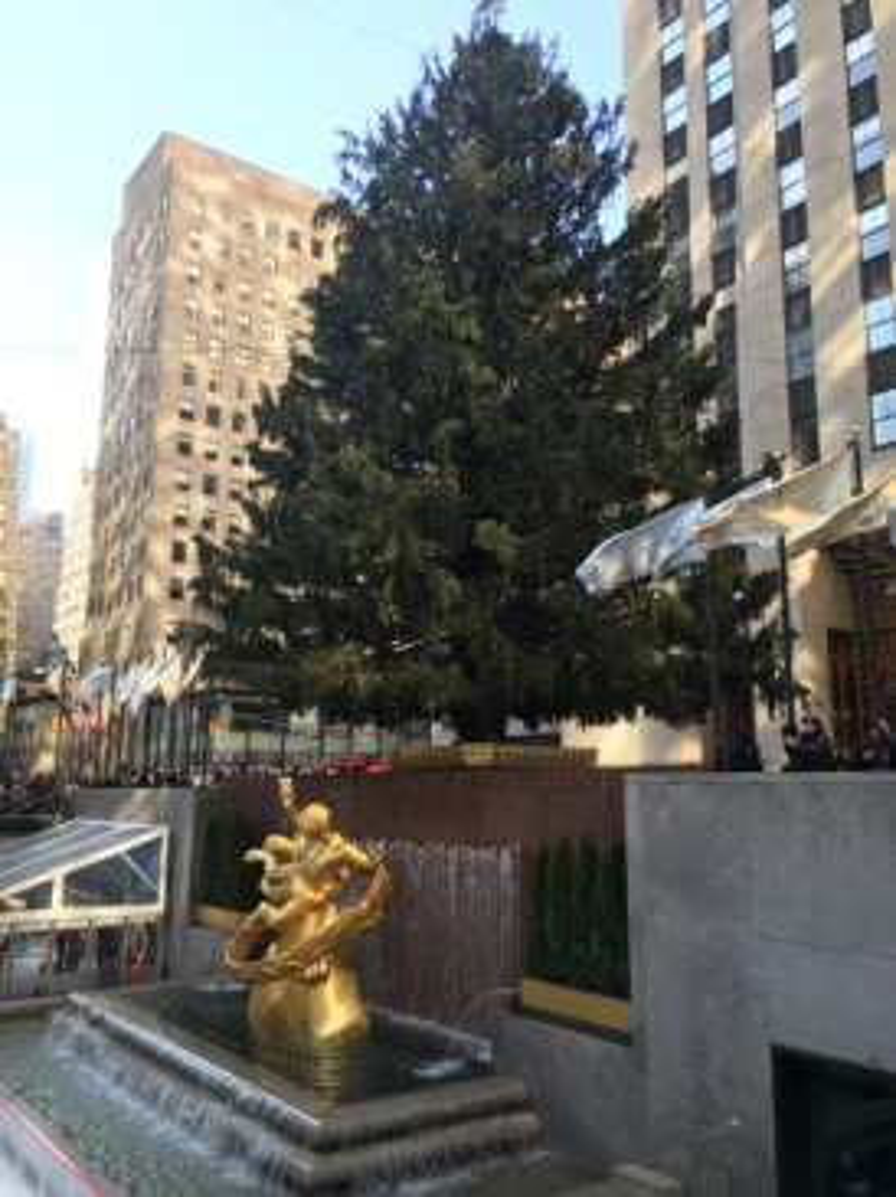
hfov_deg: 48.2
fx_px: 1002
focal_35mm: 29
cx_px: 448
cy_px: 598
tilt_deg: +11.6
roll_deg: +0.7
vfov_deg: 61.7
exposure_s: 1/154
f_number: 2.2
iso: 25
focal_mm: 4.15
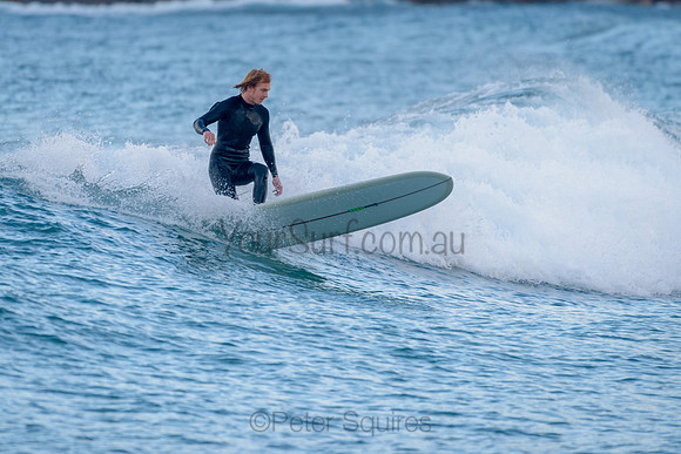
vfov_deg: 2.2
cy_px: 176
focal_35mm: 612
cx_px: 346
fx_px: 11576
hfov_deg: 3.4
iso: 560
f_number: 5.6
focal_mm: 500
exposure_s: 1/800
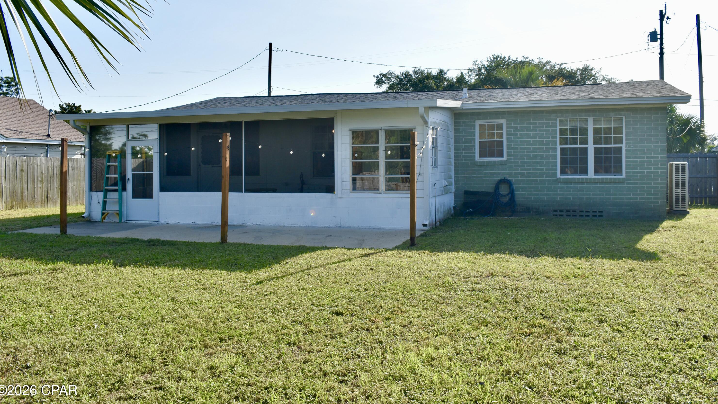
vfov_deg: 35.0
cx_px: 360
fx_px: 638
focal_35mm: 34
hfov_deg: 58.7
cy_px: 169
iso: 100
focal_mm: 21
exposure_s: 1/250
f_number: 8
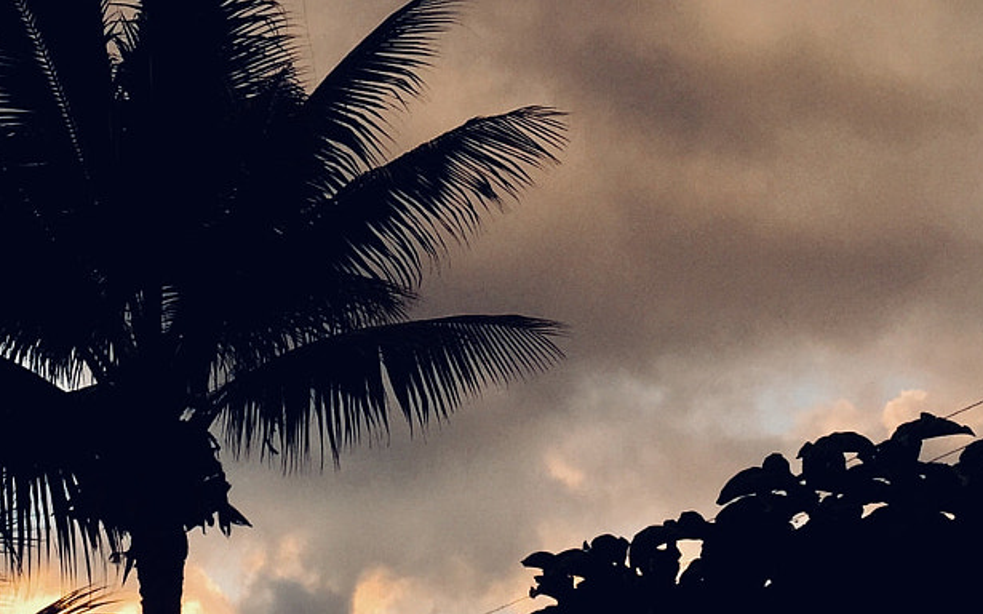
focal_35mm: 80
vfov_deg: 15.8
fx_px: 2143
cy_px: -90
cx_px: 237
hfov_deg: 25.5
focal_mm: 4.15
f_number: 2.2
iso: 32
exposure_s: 1/324
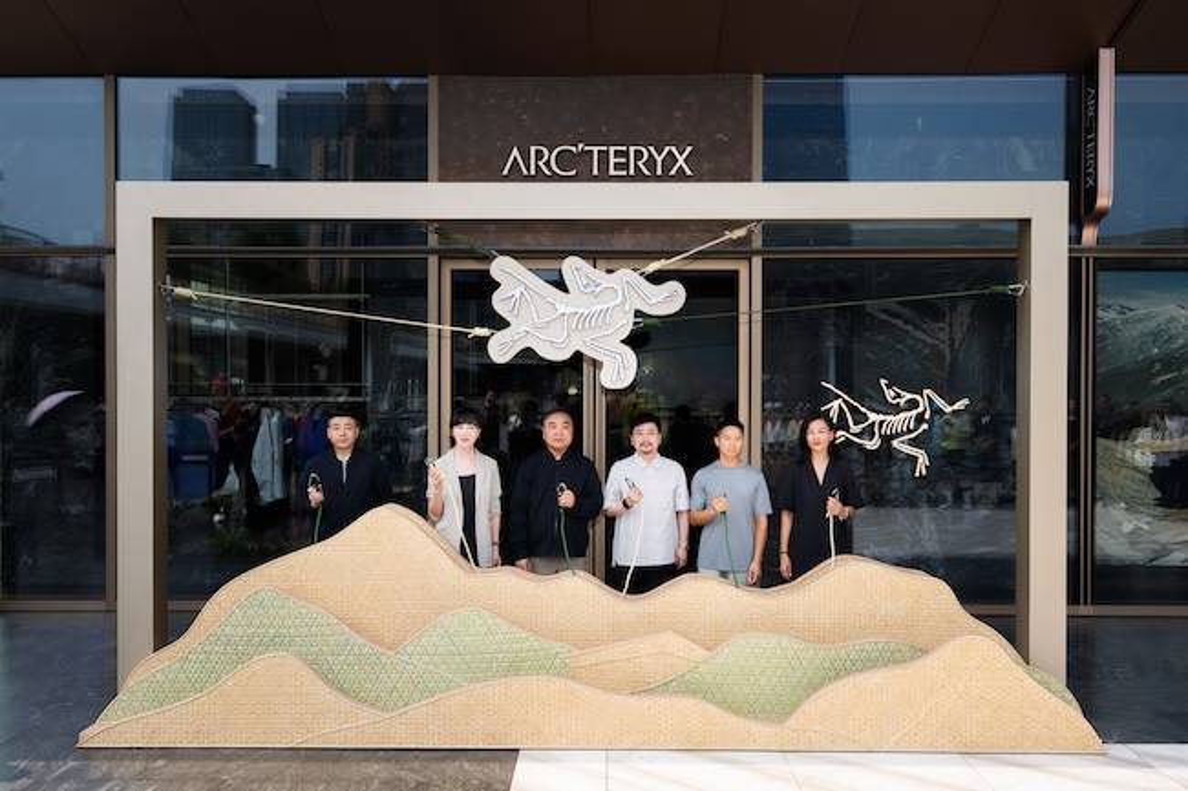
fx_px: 1039
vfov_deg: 41.7
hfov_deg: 59.5
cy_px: 396
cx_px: 594
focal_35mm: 32
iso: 100
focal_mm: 31.5
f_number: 6.3
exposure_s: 1/200
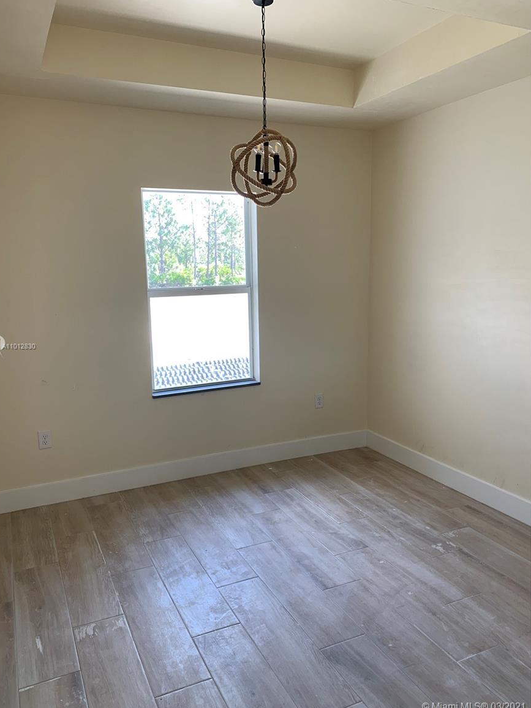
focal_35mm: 27
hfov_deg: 51.3
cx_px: 257
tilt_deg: -9.4
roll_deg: +1.4
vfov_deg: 65.3
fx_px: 552
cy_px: 347
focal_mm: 4.25
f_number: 1.8
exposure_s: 1/120
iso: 40
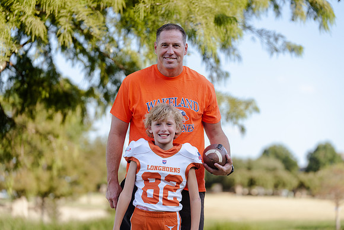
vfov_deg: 11.1
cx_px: 172
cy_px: 115
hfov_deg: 16.5
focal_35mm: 124
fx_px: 1185
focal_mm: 124
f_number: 3.5
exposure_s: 1/320
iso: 100
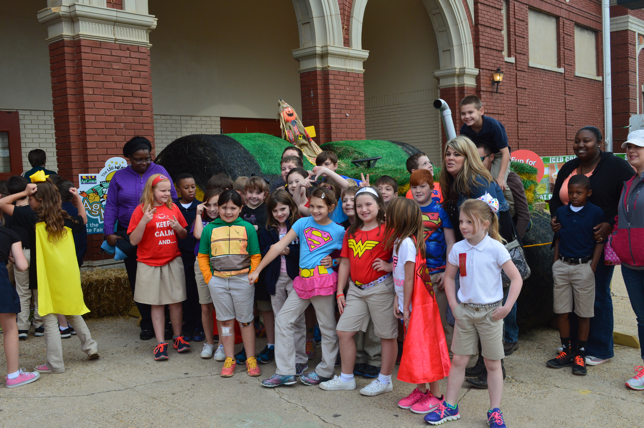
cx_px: 322
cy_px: 214
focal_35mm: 36
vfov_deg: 36.8
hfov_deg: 53.2
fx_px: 643
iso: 400
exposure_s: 1/200
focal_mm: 24
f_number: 10
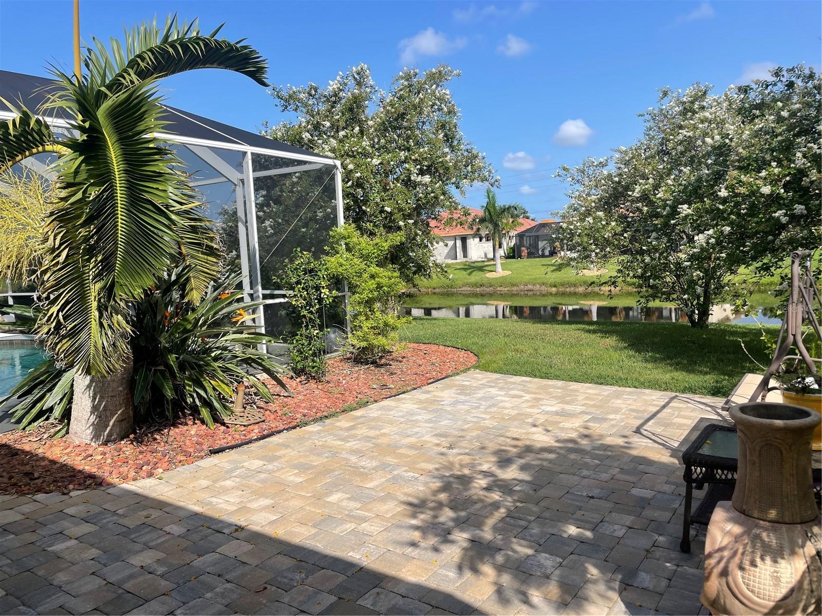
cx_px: 411
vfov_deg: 53.1
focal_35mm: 26
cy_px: 308
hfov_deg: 67.3
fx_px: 617
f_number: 1.6
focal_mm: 4.2
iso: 32
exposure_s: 1/3205
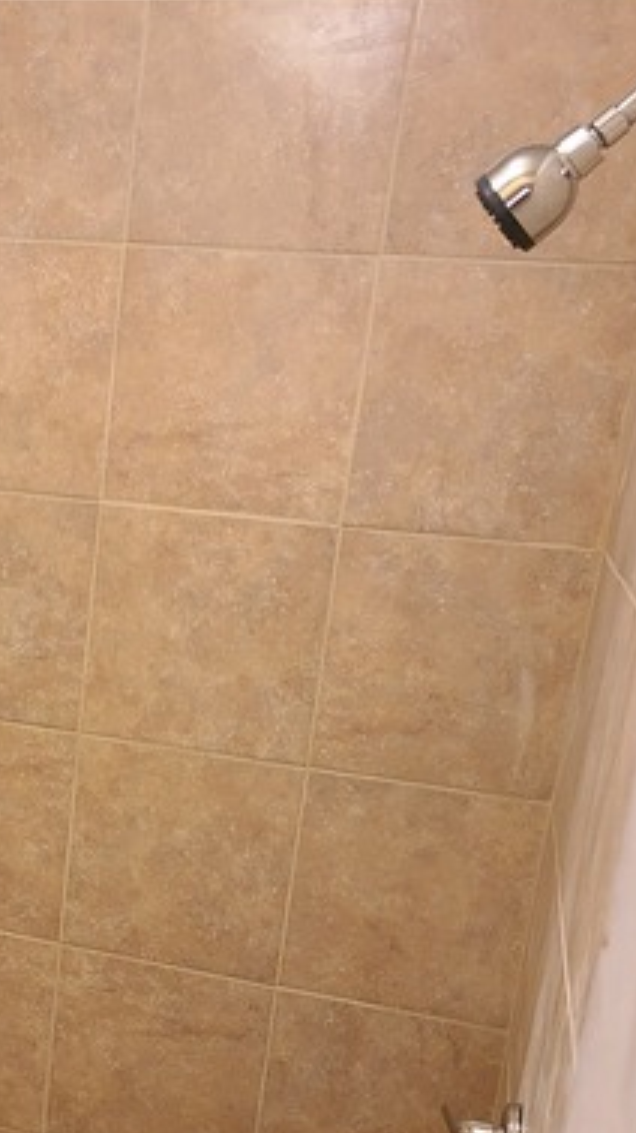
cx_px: 0
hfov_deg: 23.8
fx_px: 1442
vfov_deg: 41.8
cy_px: 830
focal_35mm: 48
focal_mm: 5.4
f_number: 1.8
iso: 200
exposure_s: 1/60
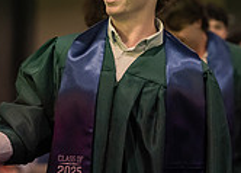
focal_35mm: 185
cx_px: 157
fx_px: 1268
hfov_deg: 10.9
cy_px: 64
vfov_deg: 7.8
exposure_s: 1/500
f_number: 1.2
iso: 1250
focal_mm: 50
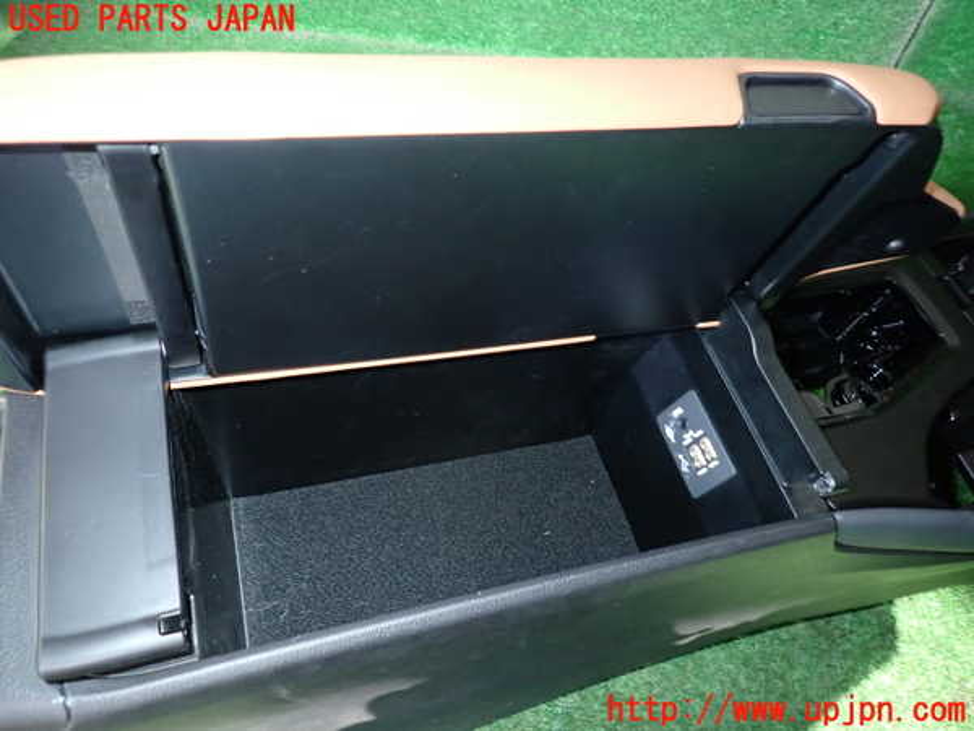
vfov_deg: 54.9
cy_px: 366
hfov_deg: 69.4
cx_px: 487
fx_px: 703
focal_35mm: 25
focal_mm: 4.5
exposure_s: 1/30
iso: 500
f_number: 5.6
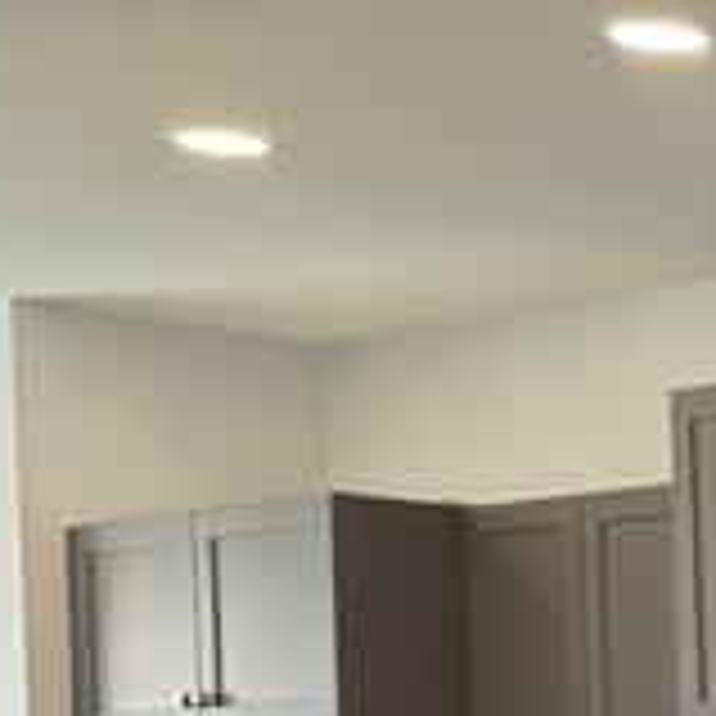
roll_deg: -0.1
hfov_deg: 10.8
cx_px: 1738
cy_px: 1189
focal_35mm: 137
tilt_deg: -3.8
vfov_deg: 12.0
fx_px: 3206
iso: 100
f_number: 1.78
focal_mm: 6.76
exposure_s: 1/120
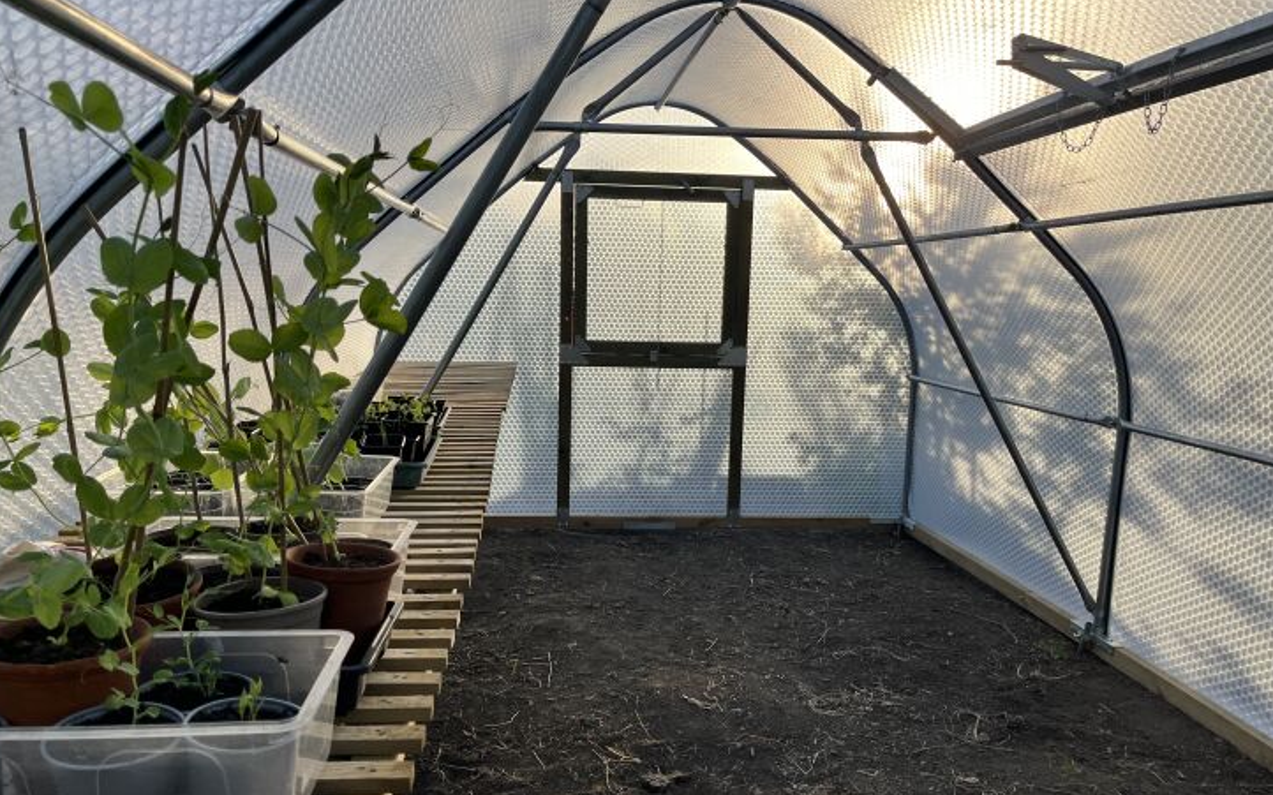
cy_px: 467
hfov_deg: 66.5
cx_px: 630
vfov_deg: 44.3
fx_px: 971
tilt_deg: -11.0
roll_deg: -1.7
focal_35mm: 28
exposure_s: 1/1056
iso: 50
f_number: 1.6
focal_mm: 5.1
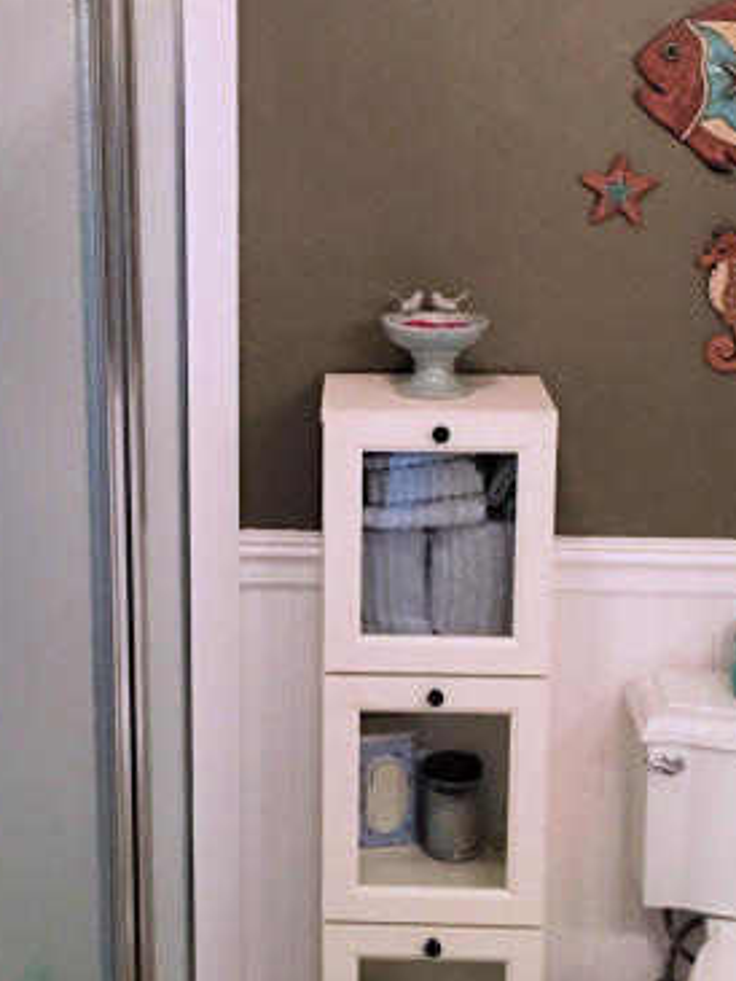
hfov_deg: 24.0
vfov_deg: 31.6
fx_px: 1728
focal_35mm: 61
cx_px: 261
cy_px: 384
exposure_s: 1/10
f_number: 2.2
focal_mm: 4.15
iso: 80
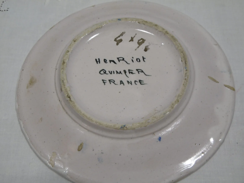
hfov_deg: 43.9
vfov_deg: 33.6
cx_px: 122
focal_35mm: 43
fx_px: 303
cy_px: 92
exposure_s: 1/30
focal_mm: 7.7
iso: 100
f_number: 3.8
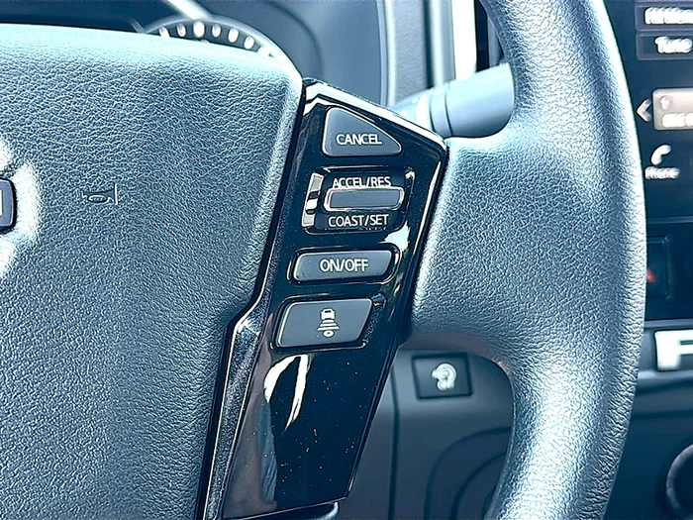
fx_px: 921
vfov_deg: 31.5
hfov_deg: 41.2
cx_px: 346
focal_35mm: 46
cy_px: 260
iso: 64
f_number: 1.78
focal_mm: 6.86
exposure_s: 1/100
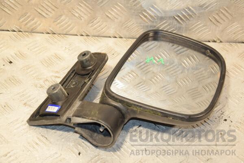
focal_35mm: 75
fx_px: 508
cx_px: 122
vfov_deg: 18.2
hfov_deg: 27.0
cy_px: 82
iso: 800
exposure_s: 1/200
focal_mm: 50
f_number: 5
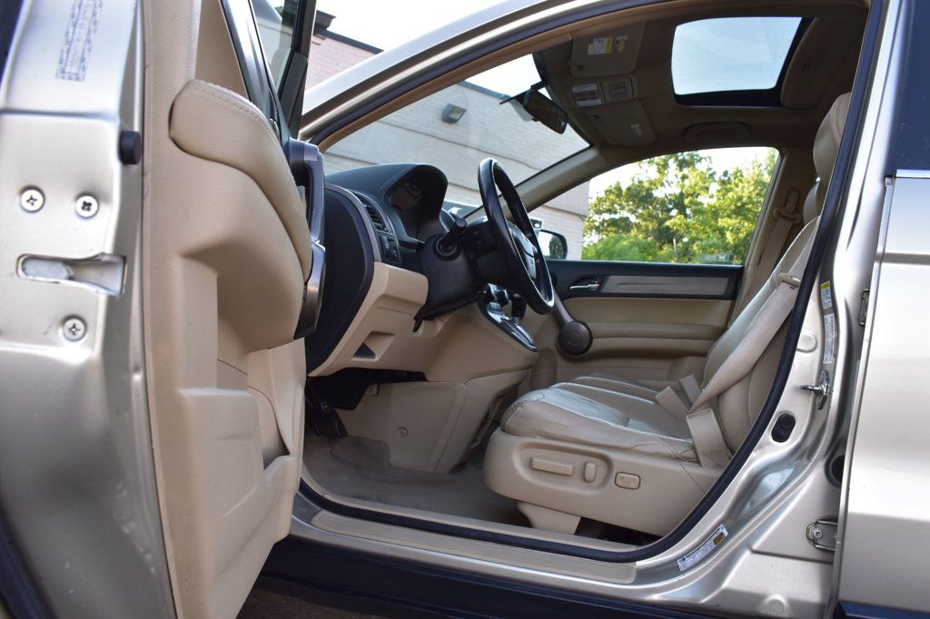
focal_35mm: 30
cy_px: 310
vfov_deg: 43.6
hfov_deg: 61.9
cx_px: 465
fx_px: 775
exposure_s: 1/80
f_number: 8
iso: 400
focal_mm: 20
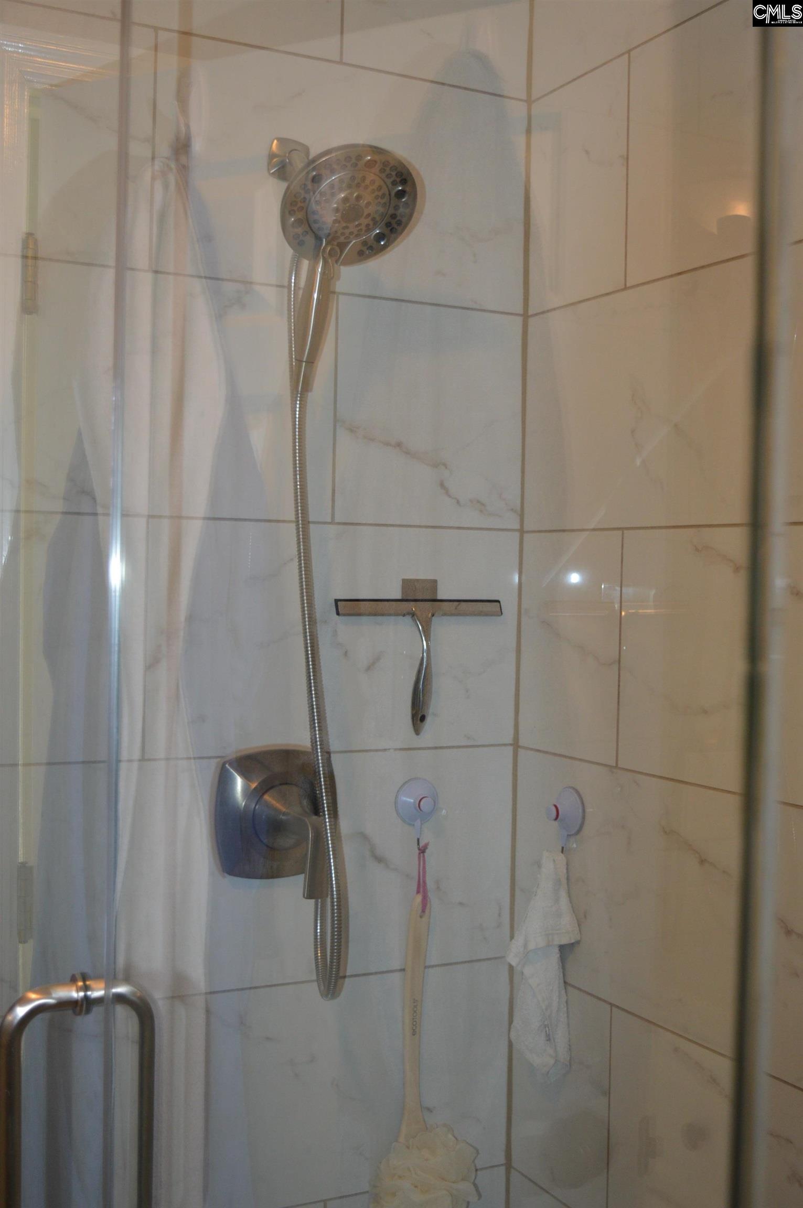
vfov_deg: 45.0
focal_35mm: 44
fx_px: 1459
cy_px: 604
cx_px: 402
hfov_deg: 30.8
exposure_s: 1/60
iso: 720
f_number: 4.2
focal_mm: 29
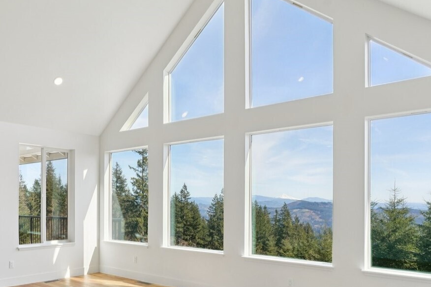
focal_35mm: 31
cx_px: 126
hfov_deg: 58.2
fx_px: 371
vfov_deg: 41.5
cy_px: 202
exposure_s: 1/320
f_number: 8
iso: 400
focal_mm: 16
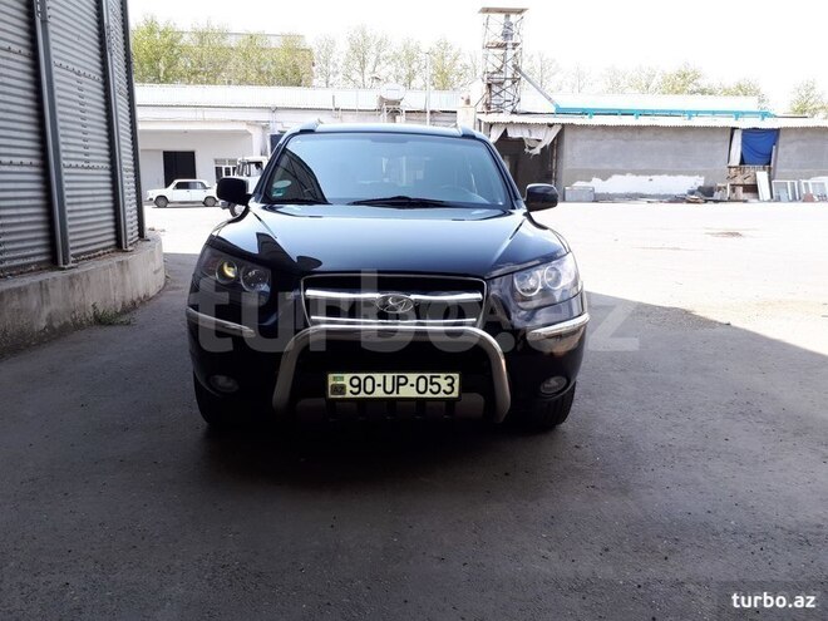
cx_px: 414
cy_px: 310
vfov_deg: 51.4
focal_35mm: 27
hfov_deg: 65.3
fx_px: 646
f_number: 1.9
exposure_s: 1/368
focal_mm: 3.6
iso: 40
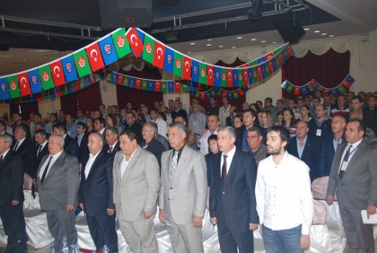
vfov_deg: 37.0
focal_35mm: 36
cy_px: 126
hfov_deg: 53.0
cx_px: 188
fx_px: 378
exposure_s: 1/60
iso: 200
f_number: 4
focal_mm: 24
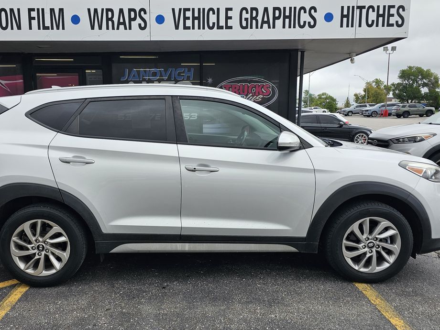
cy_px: 180
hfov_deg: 56.6
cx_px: 191
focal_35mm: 32
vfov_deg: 44.1
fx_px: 407
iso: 16
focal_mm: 6.3
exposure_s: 1/471
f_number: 1.7
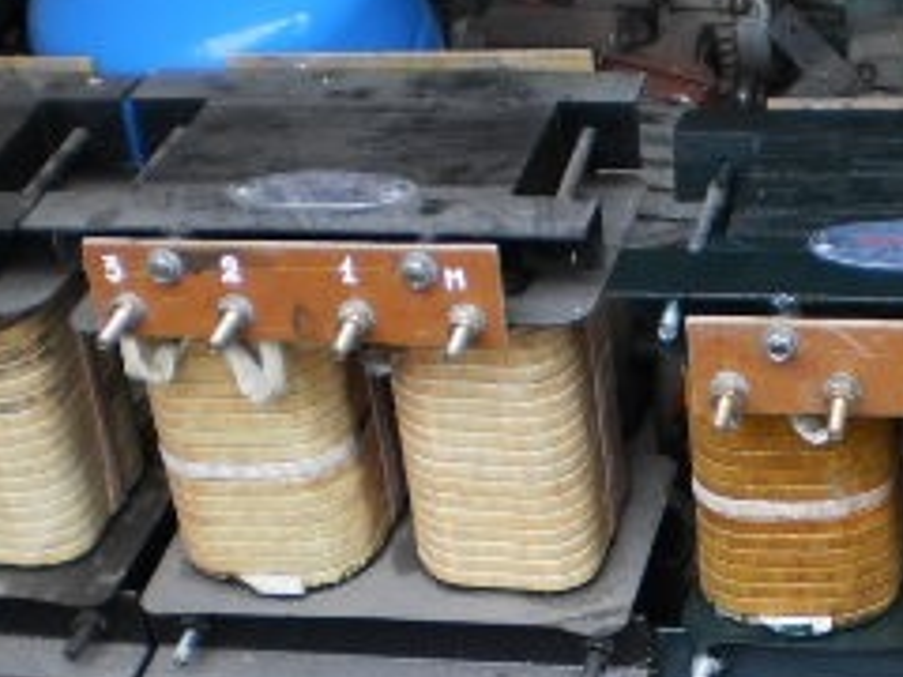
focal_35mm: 96
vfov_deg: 15.1
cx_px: 768
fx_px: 2504
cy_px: 696
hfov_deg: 20.1
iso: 100
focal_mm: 6.3
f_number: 3.1
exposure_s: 1/100
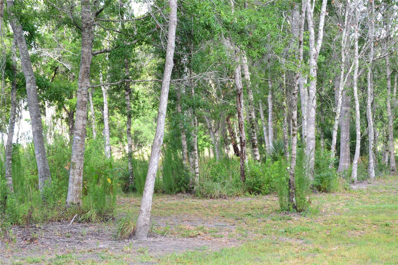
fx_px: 912
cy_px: 132
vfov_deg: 16.5
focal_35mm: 82
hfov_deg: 24.6
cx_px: 199
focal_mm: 55
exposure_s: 1/125
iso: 400
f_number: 9
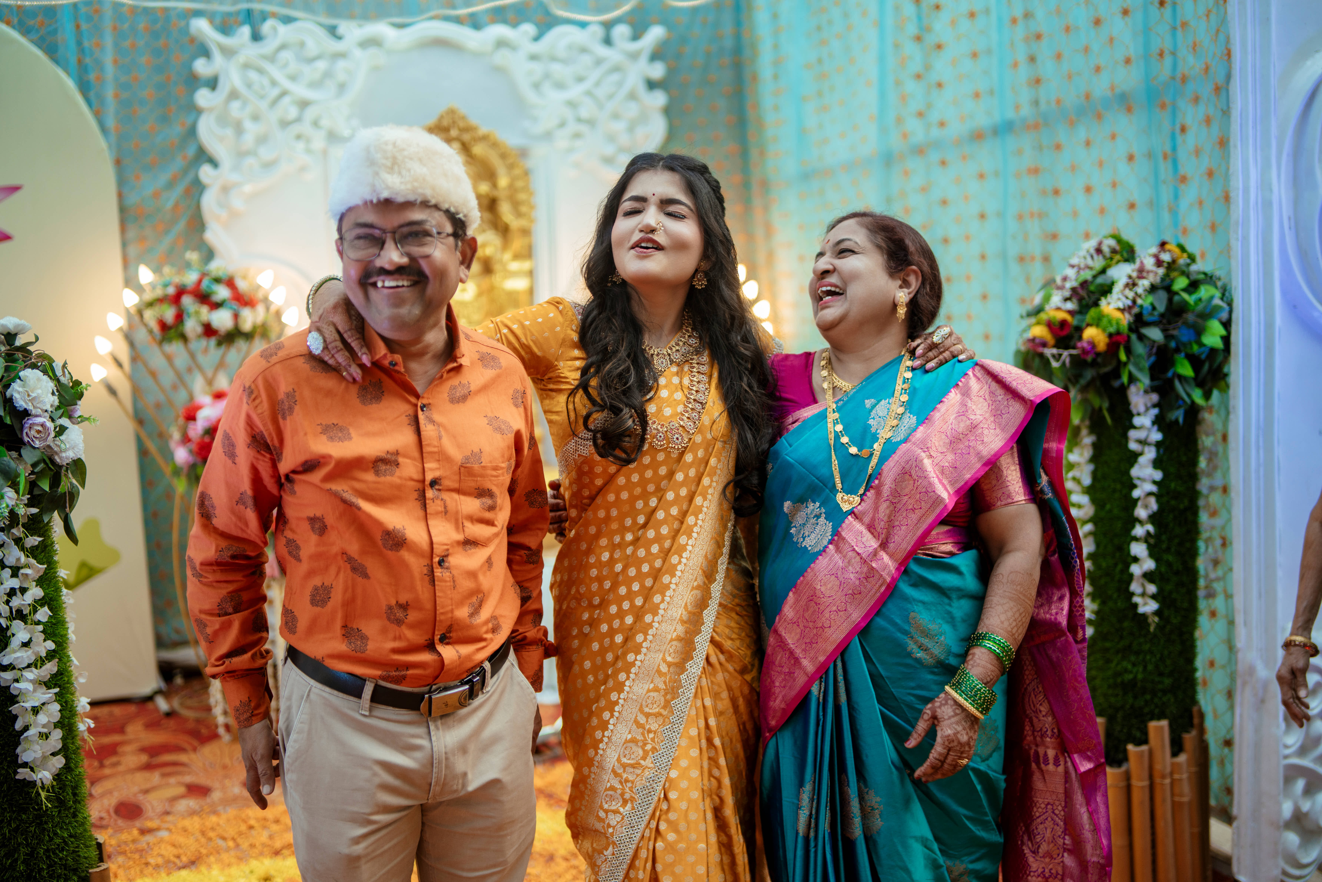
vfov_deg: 37.9
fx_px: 1285
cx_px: 661
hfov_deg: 54.4
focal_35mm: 35
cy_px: 441
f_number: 1.4
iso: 200
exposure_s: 1/400
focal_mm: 35
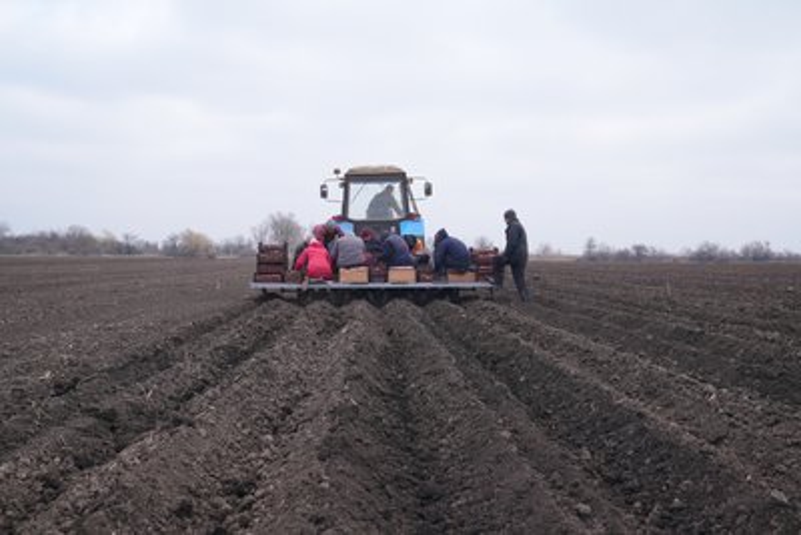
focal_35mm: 37
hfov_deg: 51.9
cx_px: 400
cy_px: 268
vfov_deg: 36.0
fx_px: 824
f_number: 6.3
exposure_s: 1/100
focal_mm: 37
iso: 80
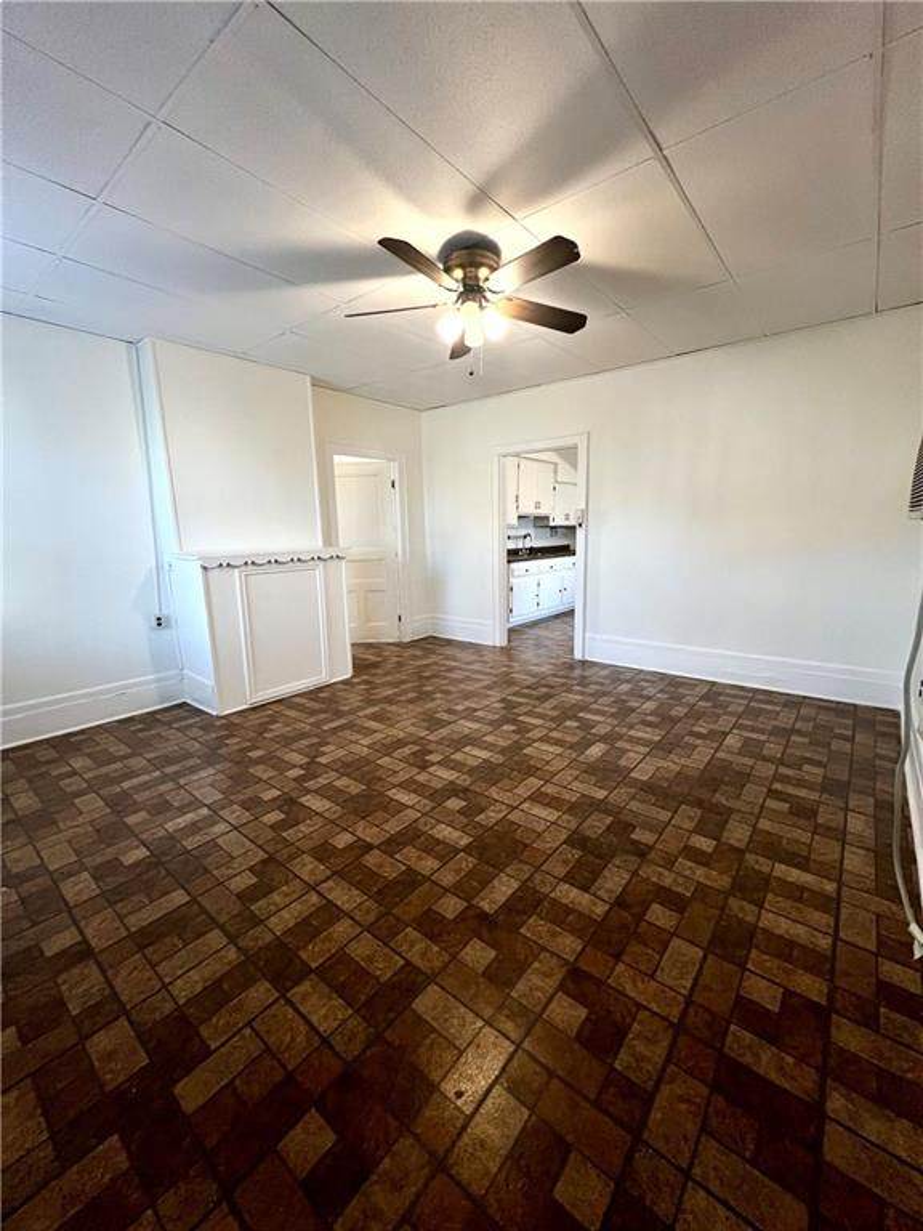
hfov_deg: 89.9
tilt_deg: -10.8
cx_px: 462
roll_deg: +0.2
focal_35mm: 13
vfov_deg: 106.2
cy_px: 616
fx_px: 462
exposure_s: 1/120
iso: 250
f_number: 1.8
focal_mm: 1.57
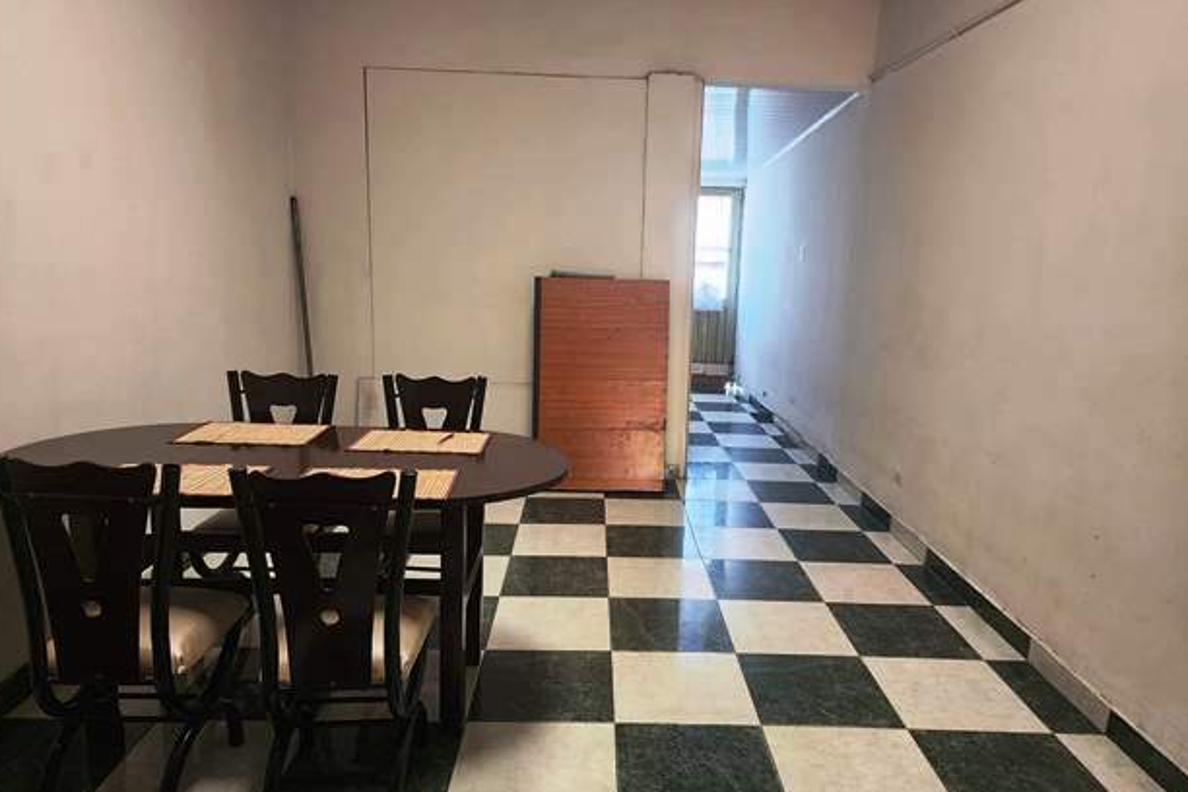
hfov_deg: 71.5
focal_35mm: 25
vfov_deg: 51.3
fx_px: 825
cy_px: 402
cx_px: 608
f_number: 1.8
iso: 500
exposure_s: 1/60
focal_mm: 6.4
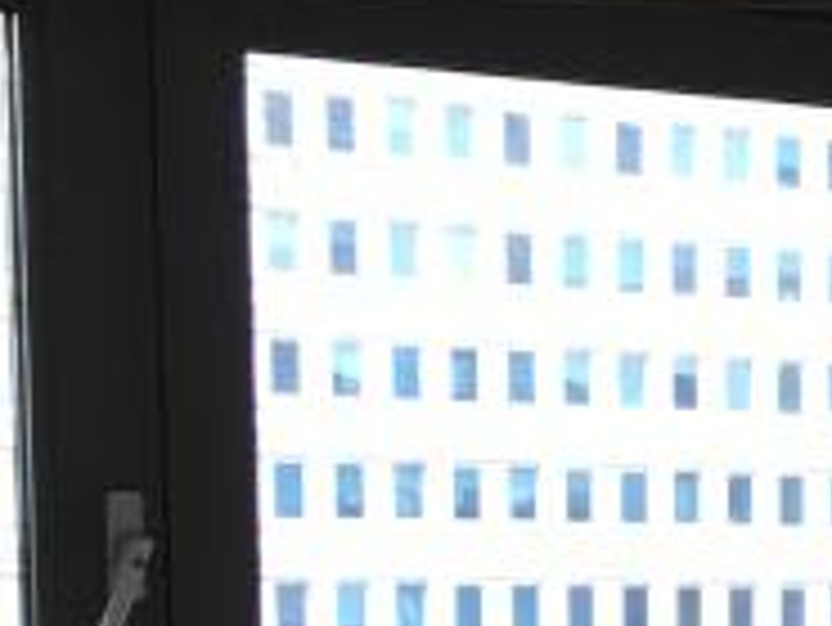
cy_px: 986
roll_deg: -1.6
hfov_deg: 10.7
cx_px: 2046
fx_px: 3728
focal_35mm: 155
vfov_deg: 9.3
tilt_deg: -7.2
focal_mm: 3.99
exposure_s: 1/100
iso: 40
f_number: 1.8
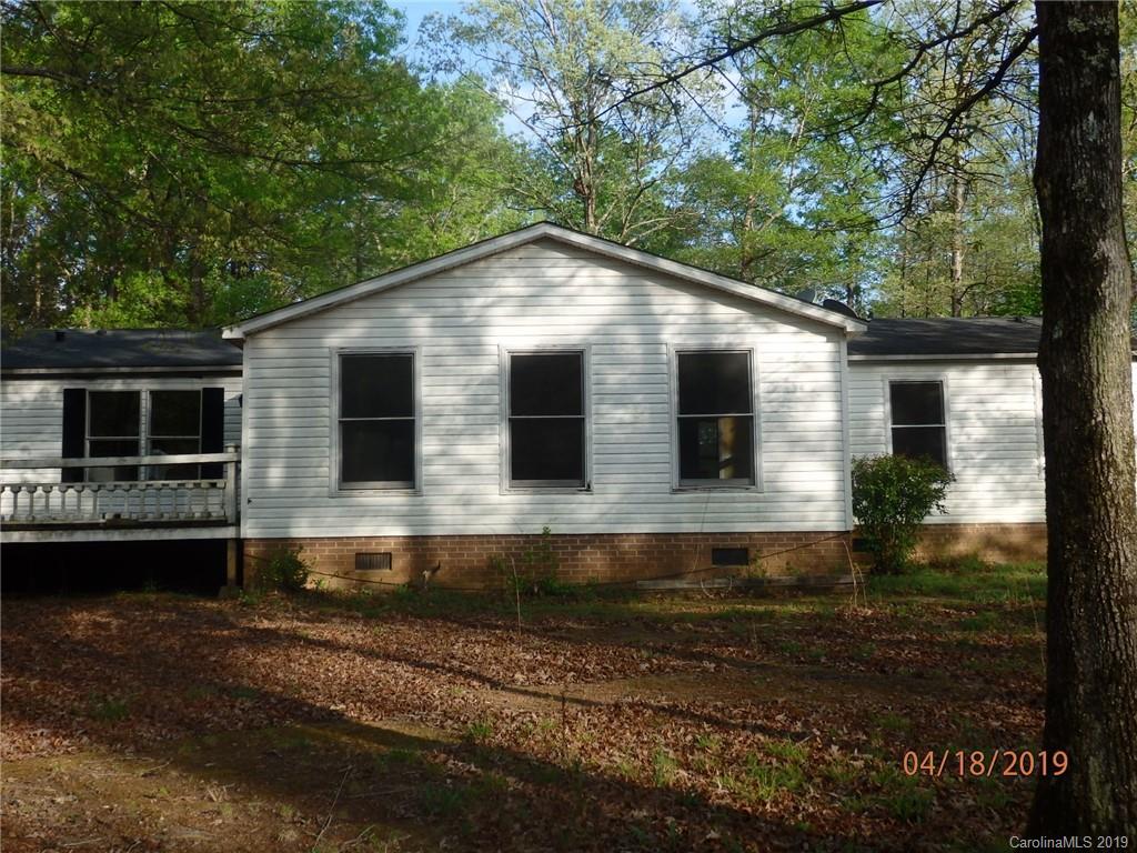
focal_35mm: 37
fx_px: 1215
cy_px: 426
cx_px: 568
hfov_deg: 50.1
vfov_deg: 38.7
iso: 100
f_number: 3.6
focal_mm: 6.6
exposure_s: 1/320
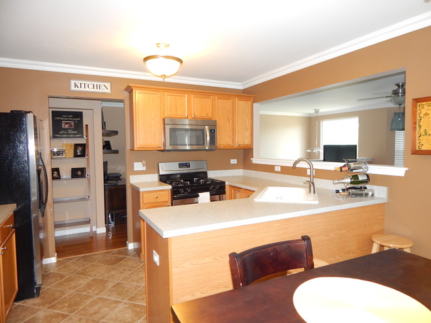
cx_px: 216
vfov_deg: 61.1
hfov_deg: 76.4
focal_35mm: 22
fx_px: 274
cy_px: 162
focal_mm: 4
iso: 280
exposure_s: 1/30
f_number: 3
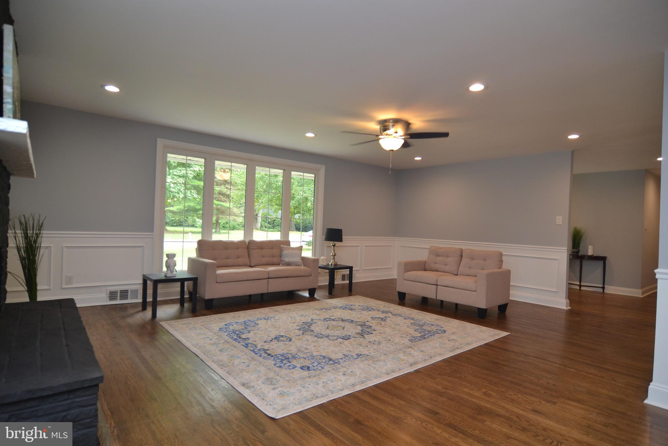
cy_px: 223
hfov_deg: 90.0
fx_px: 334
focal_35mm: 18
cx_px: 334
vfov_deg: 67.4
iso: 400
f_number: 4
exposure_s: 1/60
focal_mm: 12
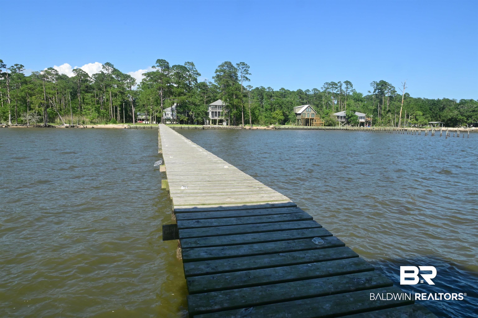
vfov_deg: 53.1
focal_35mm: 24
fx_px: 319
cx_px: 239
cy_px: 159
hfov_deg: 73.8
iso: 200
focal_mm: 16
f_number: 20
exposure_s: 1/80
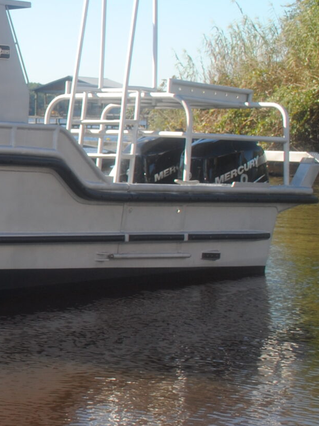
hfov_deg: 12.6
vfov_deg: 18.2
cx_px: -243
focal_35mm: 108
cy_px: 146
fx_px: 1328
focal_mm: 24
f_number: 7.1
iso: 100
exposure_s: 1/200
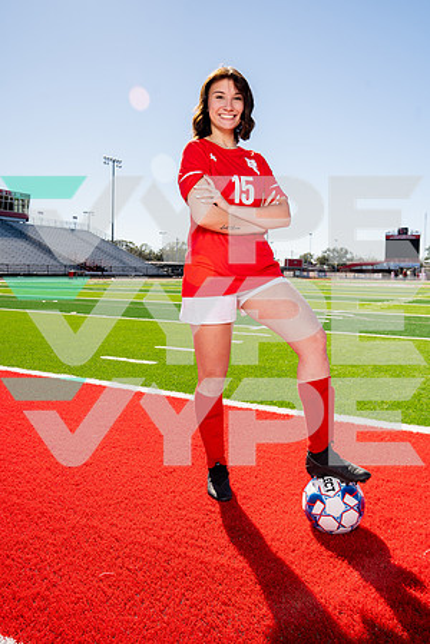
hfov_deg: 43.6
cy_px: 322
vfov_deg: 61.9
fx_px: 537
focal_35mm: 30
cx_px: 215
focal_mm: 30
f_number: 7.1
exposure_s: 1/250
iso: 100
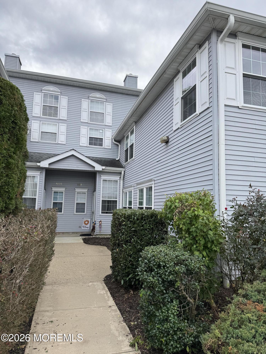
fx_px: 246
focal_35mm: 24
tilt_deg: +7.3
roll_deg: -4.2
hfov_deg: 56.8
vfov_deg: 71.6
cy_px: 177
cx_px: 133
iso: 80
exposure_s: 1/1597
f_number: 1.78
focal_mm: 6.76
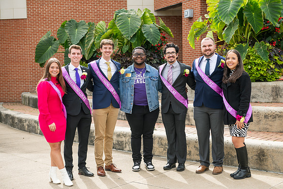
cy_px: 94
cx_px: 142
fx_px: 440
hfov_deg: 35.6
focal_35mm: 56
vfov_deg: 24.2
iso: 125
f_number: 4.5
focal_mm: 56
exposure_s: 1/320
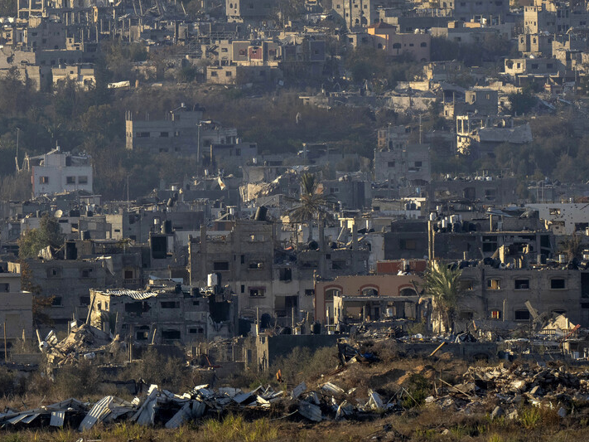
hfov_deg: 1.5
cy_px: 37
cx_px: -2
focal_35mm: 1299
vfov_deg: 1.1
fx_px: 22099
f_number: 7.1
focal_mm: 600
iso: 200
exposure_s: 1/800
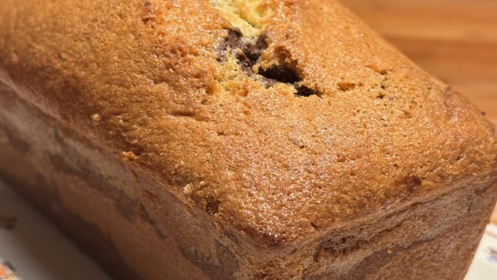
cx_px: 249
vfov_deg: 17.2
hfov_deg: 30.2
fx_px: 922
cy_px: 160
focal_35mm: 70
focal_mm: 6.86
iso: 200
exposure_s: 1/33
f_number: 1.78
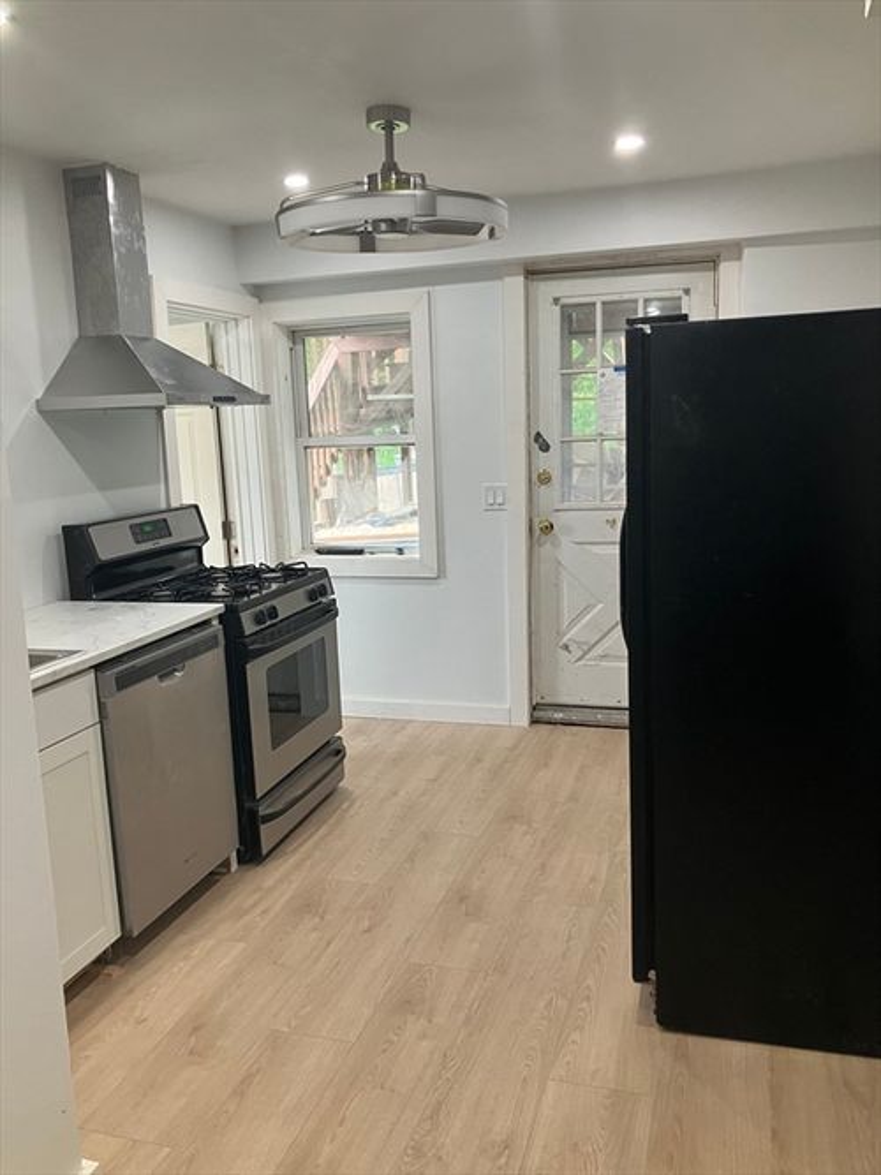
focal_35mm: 28
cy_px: 588
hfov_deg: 49.7
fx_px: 950
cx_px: 440
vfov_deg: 63.5
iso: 100
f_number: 1.8
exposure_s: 1/60
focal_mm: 3.99
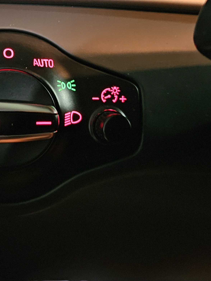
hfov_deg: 24.3
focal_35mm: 59
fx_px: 480
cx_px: 34
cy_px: 86
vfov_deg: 32.3
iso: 1250
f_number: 1.8
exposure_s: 1/15
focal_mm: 5.4
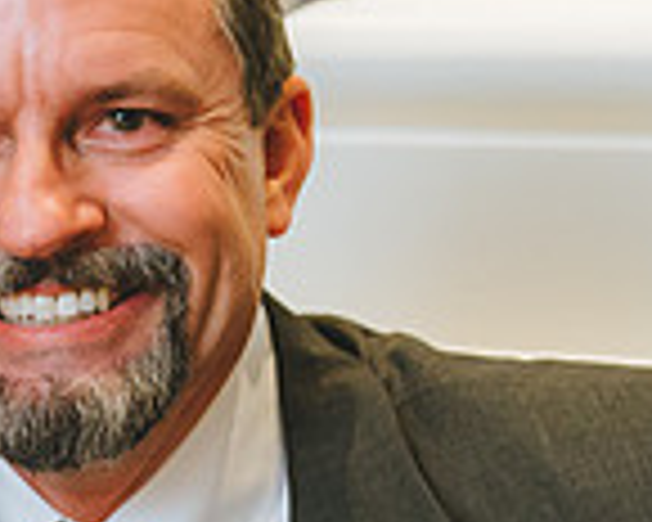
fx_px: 3666
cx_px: -425
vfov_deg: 8.1
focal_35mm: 190
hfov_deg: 9.8
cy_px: 323
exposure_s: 1/160
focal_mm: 44
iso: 3200
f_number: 4
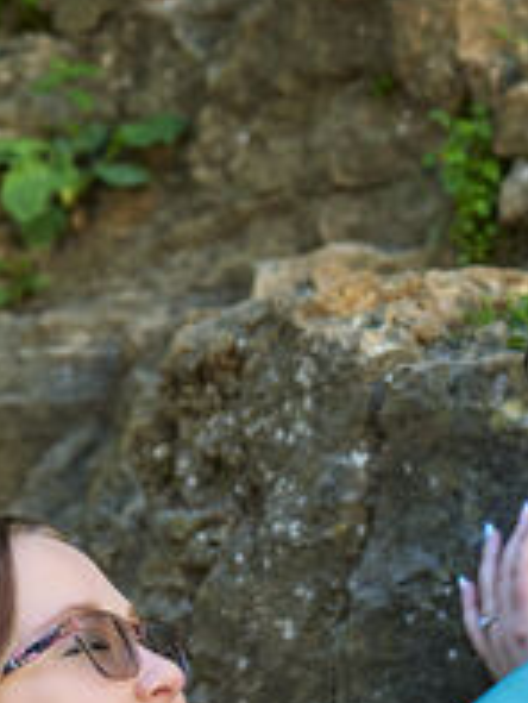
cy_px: 931
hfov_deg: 8.2
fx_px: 3657
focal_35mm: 180
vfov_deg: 10.7
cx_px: 549
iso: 250
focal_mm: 41
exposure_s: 1/250
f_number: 2.8
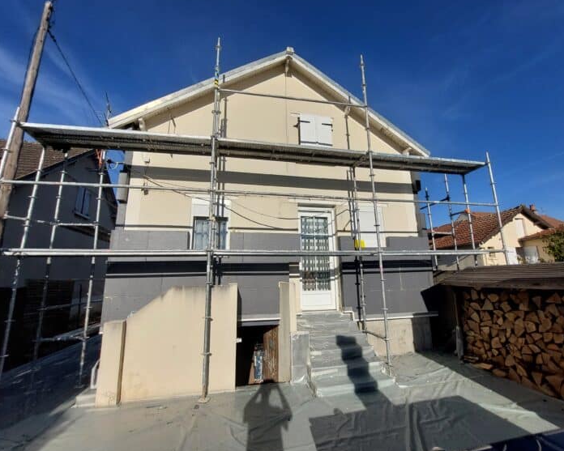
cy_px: 227
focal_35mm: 14
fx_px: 234
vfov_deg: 88.0
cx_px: 283
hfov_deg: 100.7
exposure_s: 1/3912
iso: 64
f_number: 2.2
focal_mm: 1.74
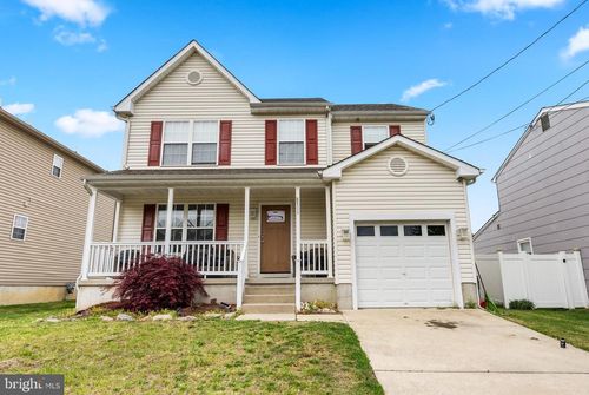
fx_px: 360
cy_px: 198
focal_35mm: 22
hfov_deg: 78.5
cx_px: 294
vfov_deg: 57.4
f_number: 8
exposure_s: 1/320
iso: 1000
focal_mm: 22
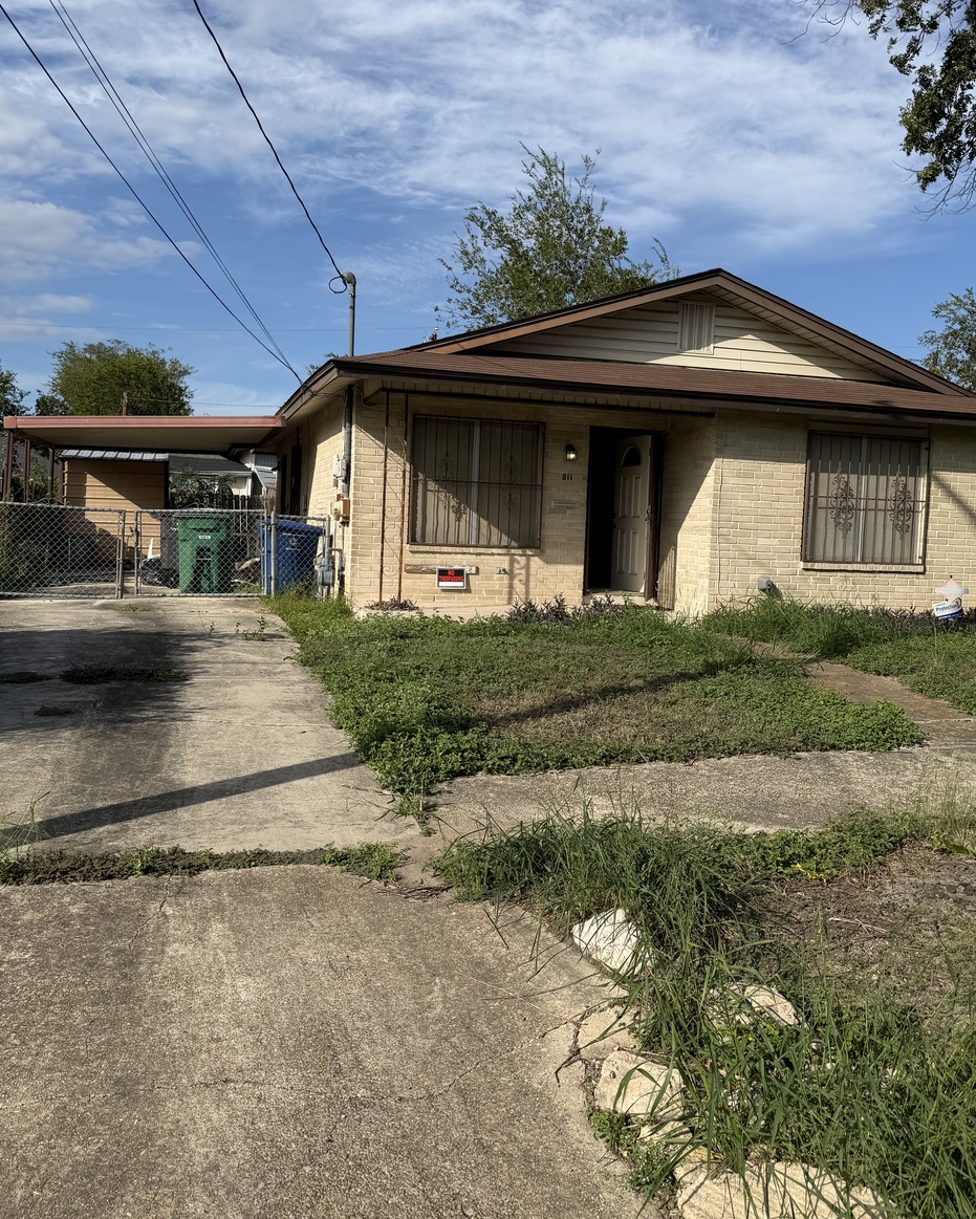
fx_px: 1047
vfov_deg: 60.4
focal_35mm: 29
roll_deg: -2.1
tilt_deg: -1.5
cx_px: 487
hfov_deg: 50.0
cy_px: 567
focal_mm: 6.76
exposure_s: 1/6173
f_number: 1.78
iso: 80
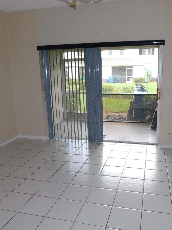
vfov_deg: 58.4
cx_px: 103
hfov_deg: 45.2
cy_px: 115
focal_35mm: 31
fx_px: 205
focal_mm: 4
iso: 125
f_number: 3
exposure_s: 1/60
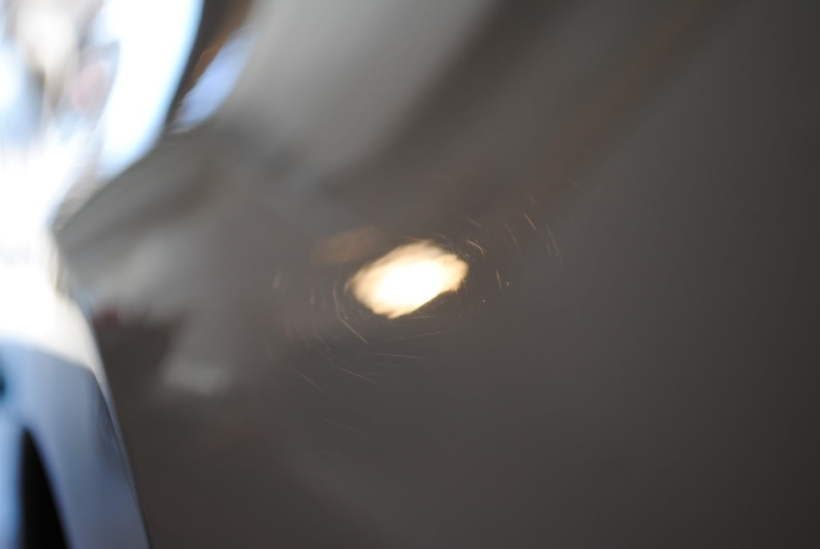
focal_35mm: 82
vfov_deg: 16.6
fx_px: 1882
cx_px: 410
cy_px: 274
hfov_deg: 24.6
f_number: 5.6
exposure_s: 1/50
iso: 200
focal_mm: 55
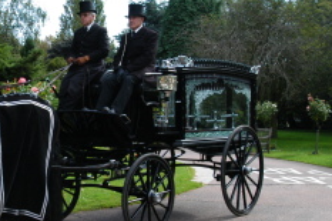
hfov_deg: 29.4
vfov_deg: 20.6
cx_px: 38
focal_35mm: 66
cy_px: 123
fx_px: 608
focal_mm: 20
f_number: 8
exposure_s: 1/250
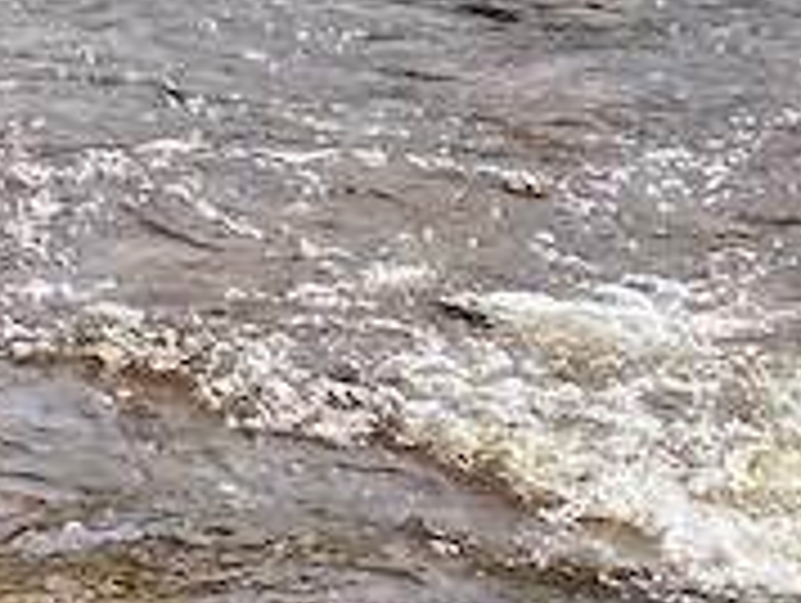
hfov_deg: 9.0
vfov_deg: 7.1
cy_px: -387
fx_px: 4727
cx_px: -909
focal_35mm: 204
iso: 32
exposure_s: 1/2066
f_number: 1.8
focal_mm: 4.25
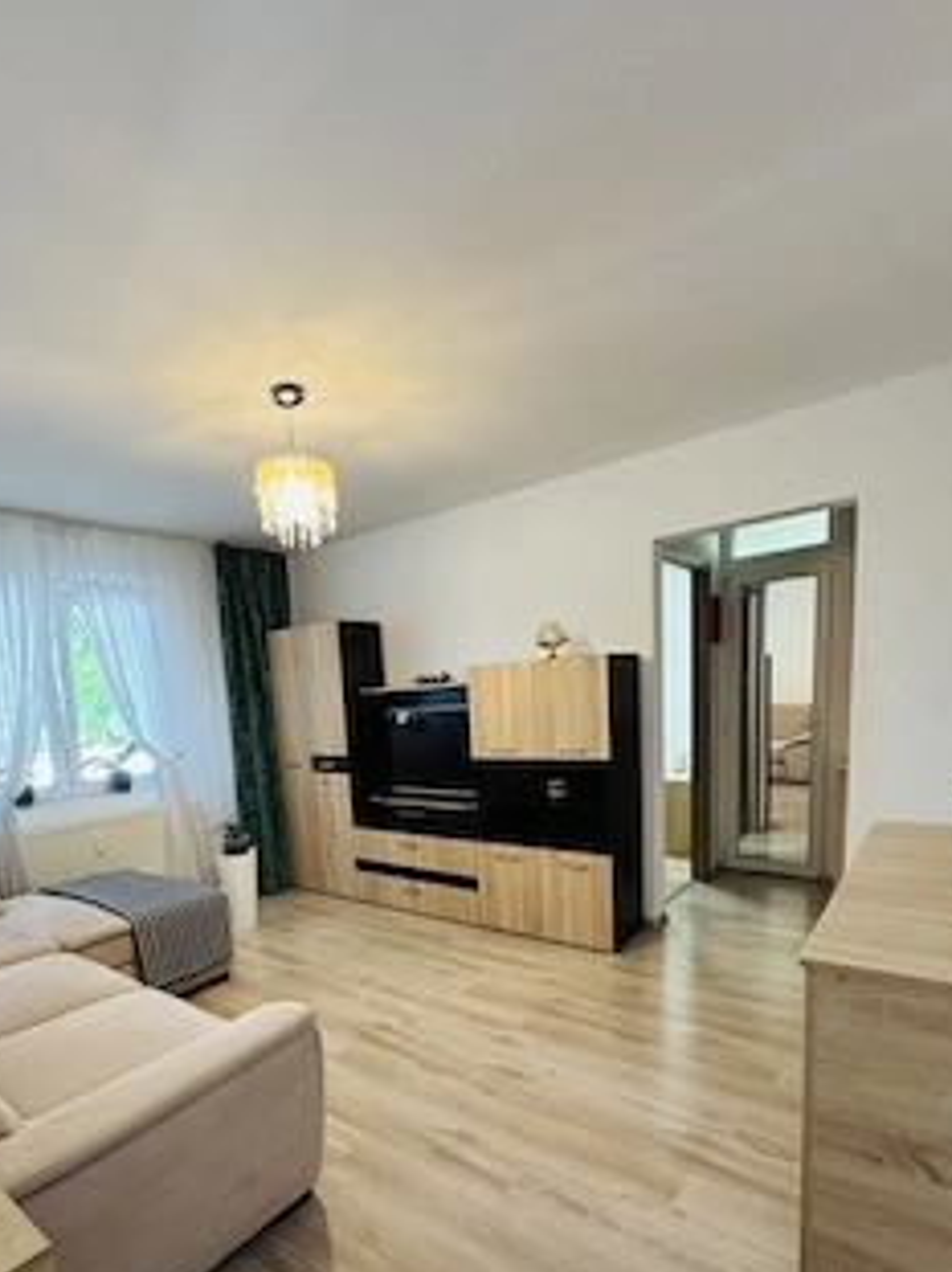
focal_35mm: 18
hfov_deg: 71.3
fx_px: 660
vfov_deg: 85.9
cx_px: 417
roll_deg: +3.8
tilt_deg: -8.2
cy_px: 802
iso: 400
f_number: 2.2
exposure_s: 1/50
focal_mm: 2.22
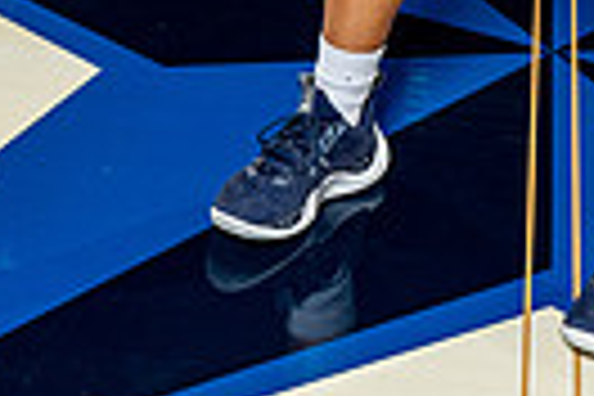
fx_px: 1963
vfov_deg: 10.2
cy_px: -513
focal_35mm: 119
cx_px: 576
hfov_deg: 16.9
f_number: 5.6
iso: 640
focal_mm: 35
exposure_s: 1/250
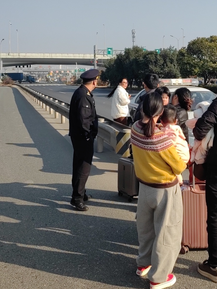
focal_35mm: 62
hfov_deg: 23.5
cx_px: 154
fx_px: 518
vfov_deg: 30.8
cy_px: 84
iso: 50
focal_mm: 5.54
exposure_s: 1/2738
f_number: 1.8
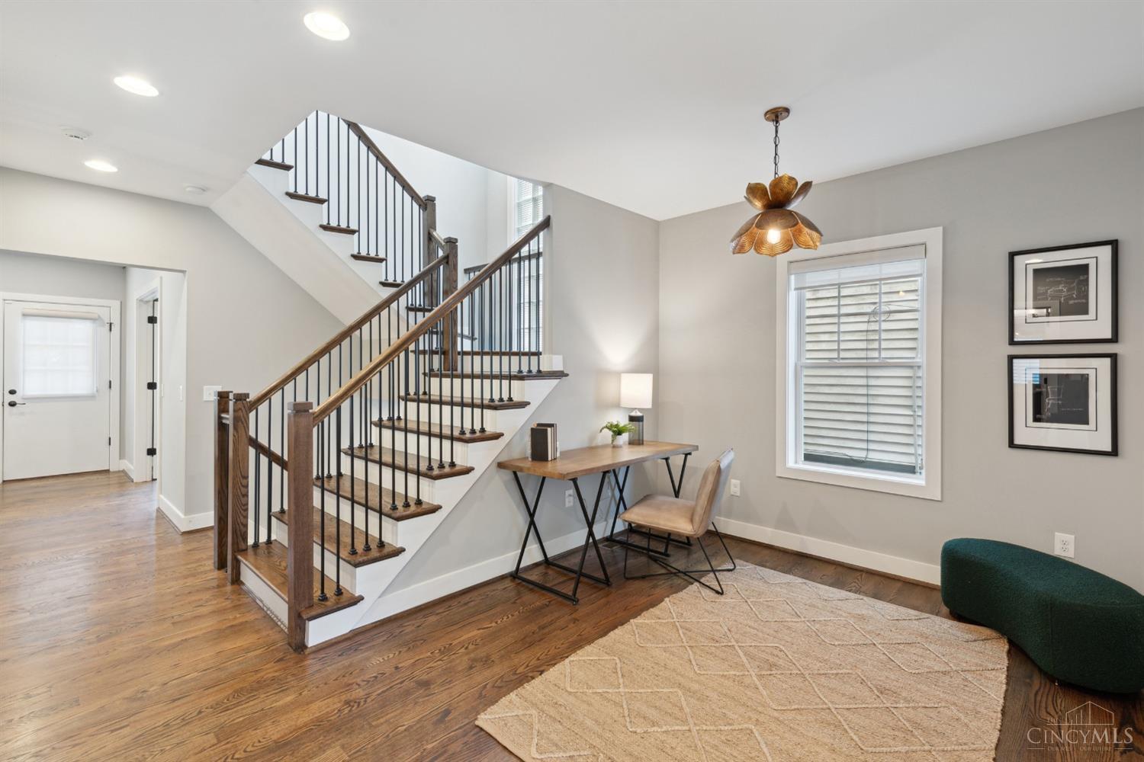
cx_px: 572
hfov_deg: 96.7
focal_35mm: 16
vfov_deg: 73.7
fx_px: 508
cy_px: 381
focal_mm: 16
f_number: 8
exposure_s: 1/10
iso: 100
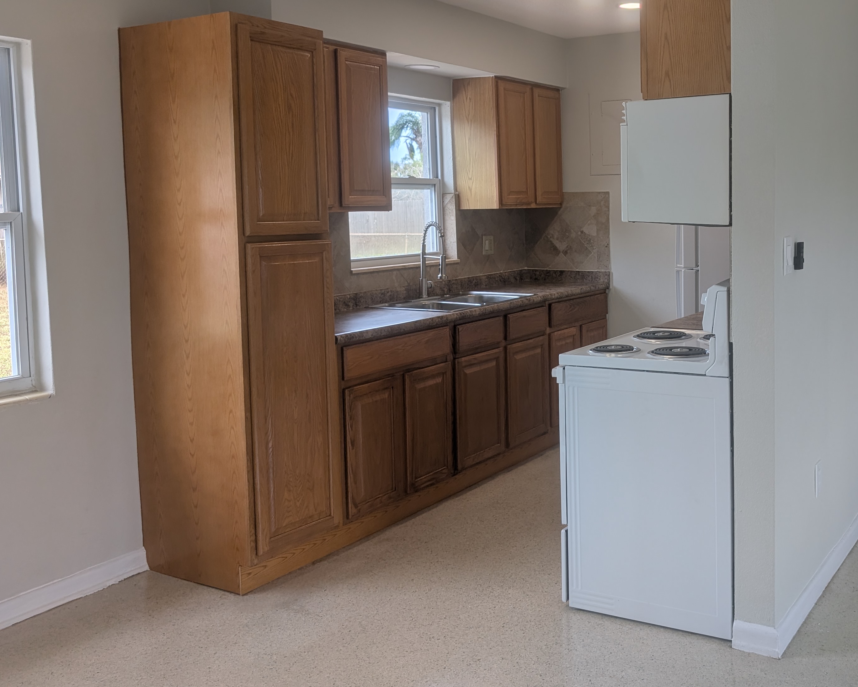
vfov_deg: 42.0
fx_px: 889
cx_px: 581
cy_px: 266
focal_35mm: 35
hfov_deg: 50.5
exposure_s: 1/1212
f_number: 1.68
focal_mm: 6.9
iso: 23
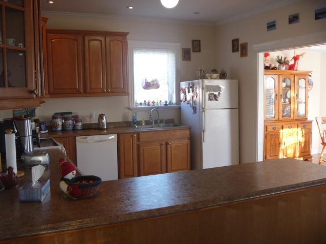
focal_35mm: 35
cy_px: 122
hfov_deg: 52.6
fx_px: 330
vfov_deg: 40.7
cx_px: 163
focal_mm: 6.3
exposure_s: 1/30
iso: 200
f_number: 3.5
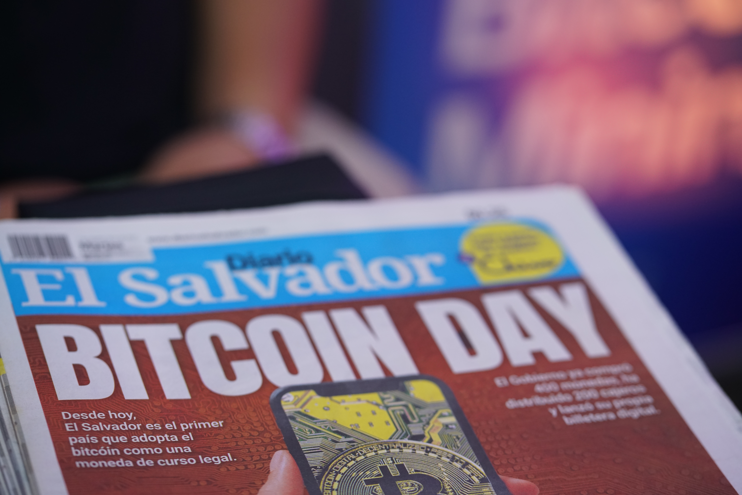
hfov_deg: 23.9
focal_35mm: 85
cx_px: 371
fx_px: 1752
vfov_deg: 16.1
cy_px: 248
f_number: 3.5
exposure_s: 1/160
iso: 1600
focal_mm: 85
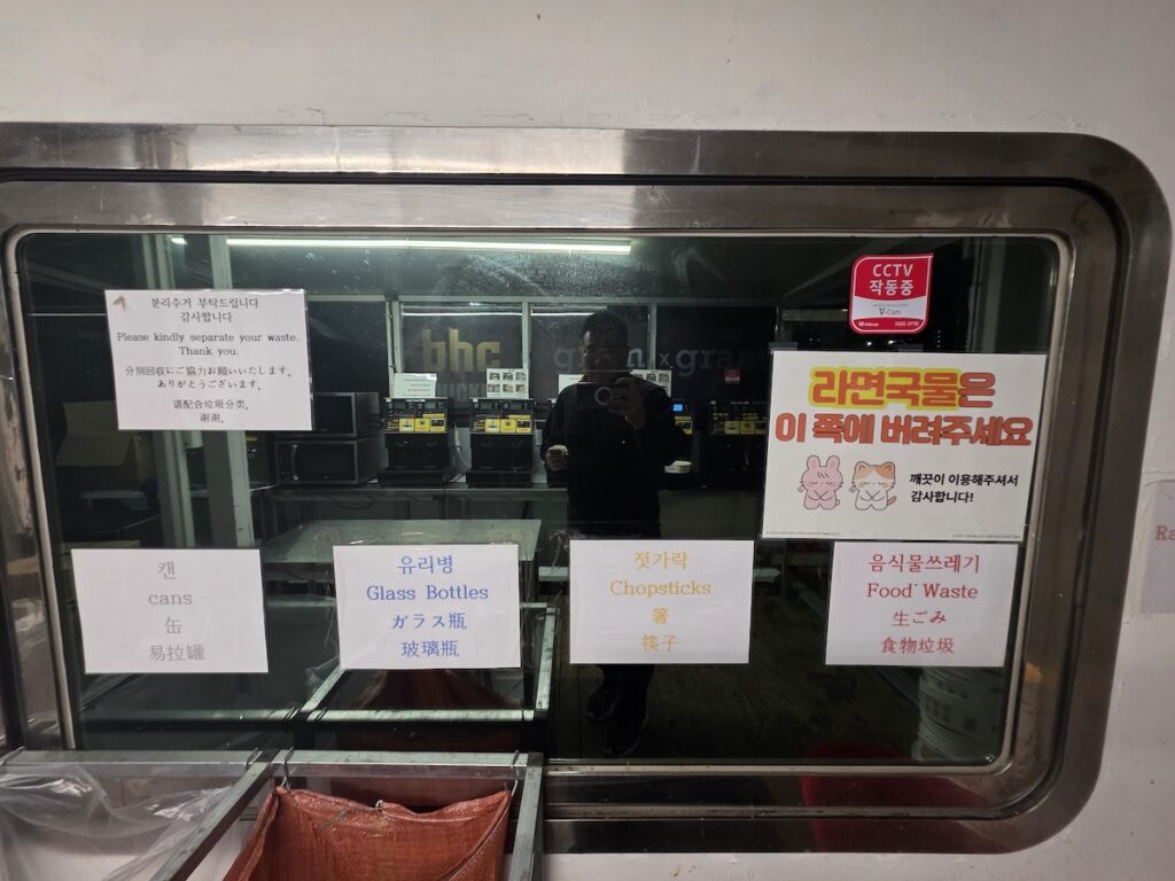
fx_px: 441
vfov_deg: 89.9
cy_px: 440
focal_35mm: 13
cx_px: 588
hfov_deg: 106.2
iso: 320
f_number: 1.9
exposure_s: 1/40
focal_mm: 2.2
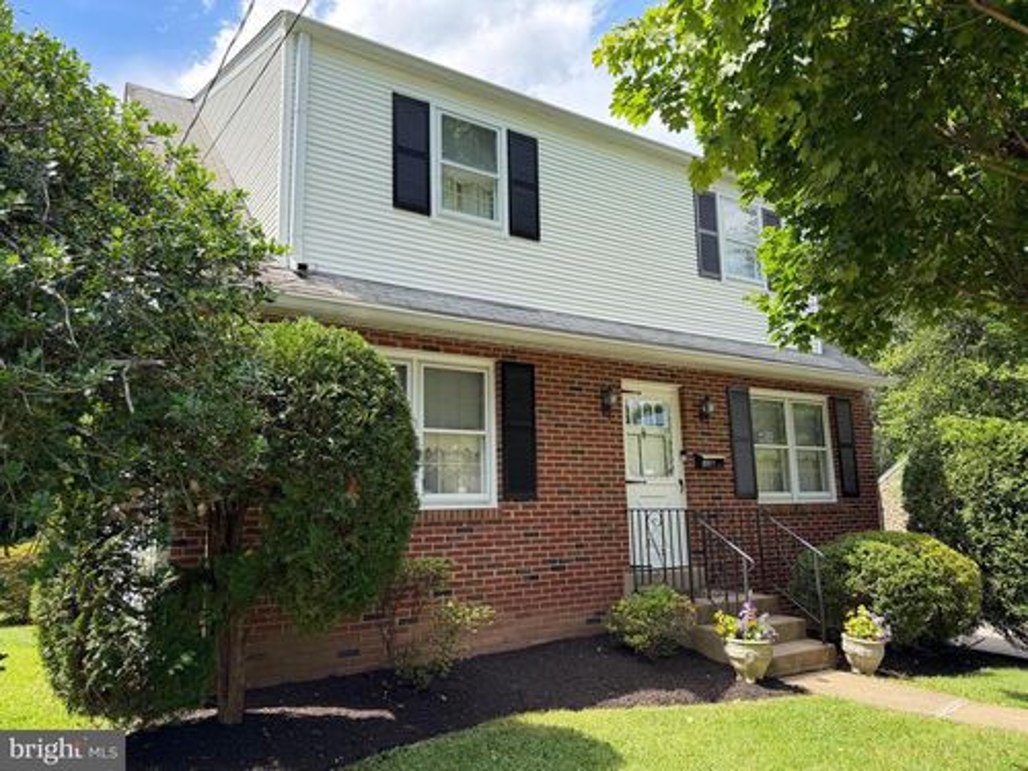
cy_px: 386
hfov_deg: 71.6
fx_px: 713
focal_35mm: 24
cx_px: 514
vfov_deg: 56.8
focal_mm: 6.76
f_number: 1.78
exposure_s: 1/1410
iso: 100
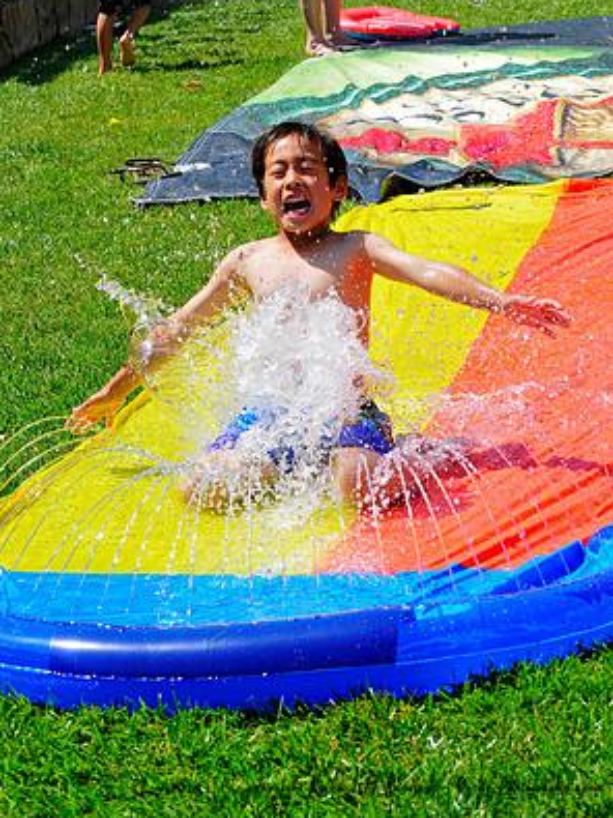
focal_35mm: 115
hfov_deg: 12.9
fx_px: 2717
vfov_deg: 17.1
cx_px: 305
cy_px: 375
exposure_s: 1/500
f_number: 9
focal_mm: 70
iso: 400
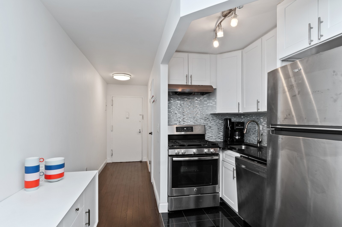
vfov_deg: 67.2
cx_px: 171
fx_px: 171
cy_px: 114
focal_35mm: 18
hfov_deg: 90.1
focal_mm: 12
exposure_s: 1/8
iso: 200
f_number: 7.1
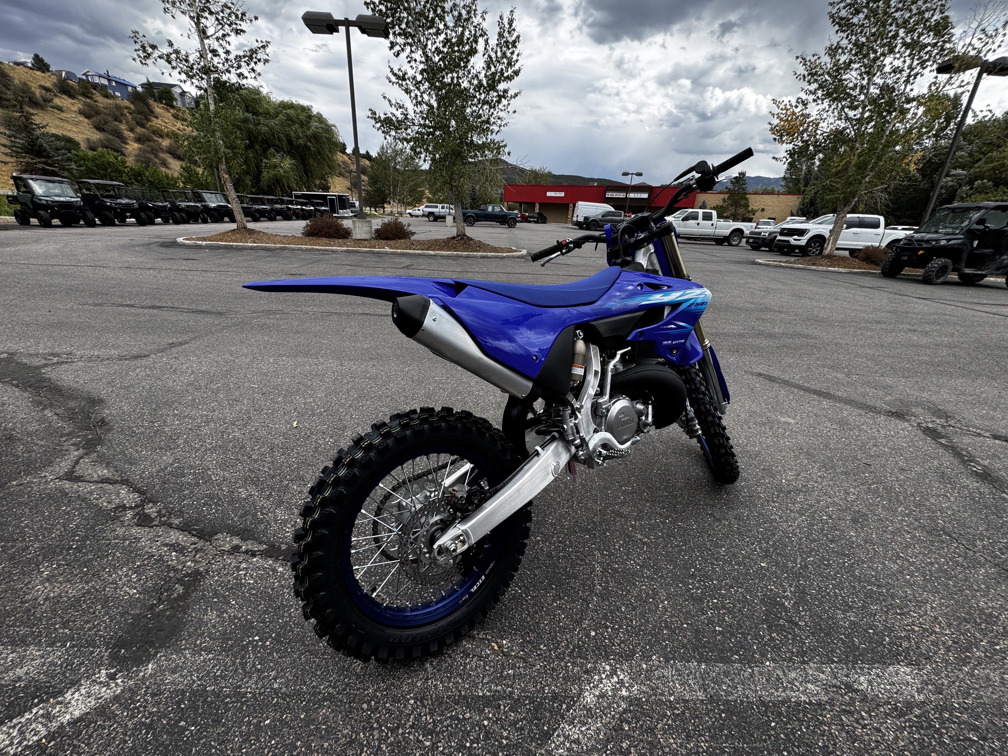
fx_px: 408
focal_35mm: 14
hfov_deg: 102.1
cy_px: 378
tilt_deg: -21.9
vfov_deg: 85.7
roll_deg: -2.5
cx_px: 504
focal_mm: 2.22
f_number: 2.2
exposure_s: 1/495
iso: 40
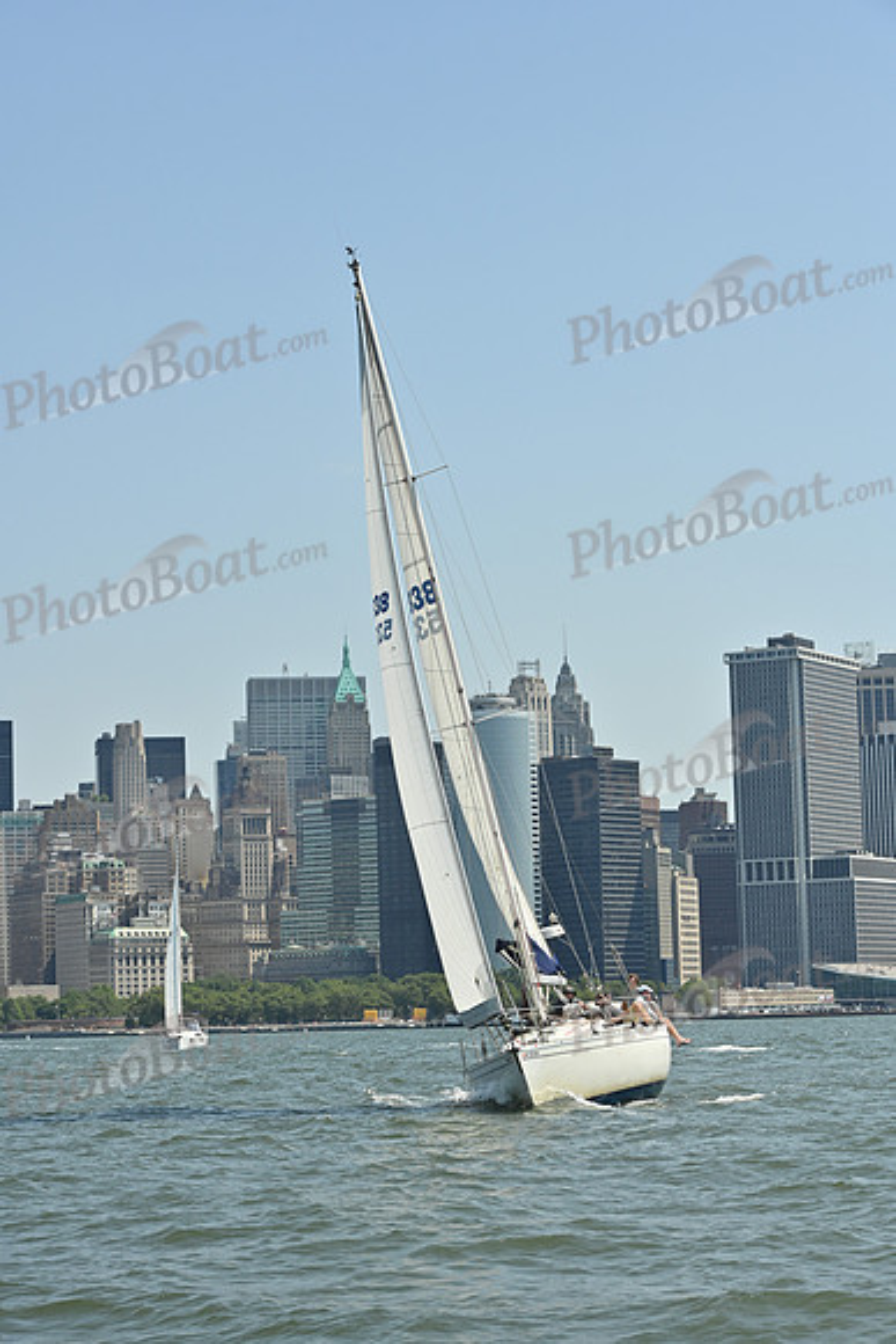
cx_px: 448
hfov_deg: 16.7
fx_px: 3059
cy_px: 672
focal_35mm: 82
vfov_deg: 24.8
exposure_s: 1/1250
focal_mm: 82
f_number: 10
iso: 320
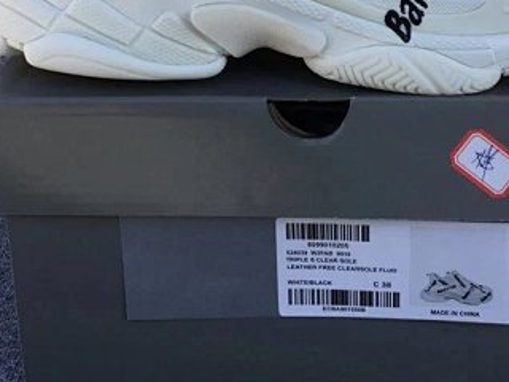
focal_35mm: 62
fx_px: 912
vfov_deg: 23.1
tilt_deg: -18.1
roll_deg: +0.5
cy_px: 40
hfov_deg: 31.1
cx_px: 307
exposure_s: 1/416
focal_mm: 3.3
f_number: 2.4
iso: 25
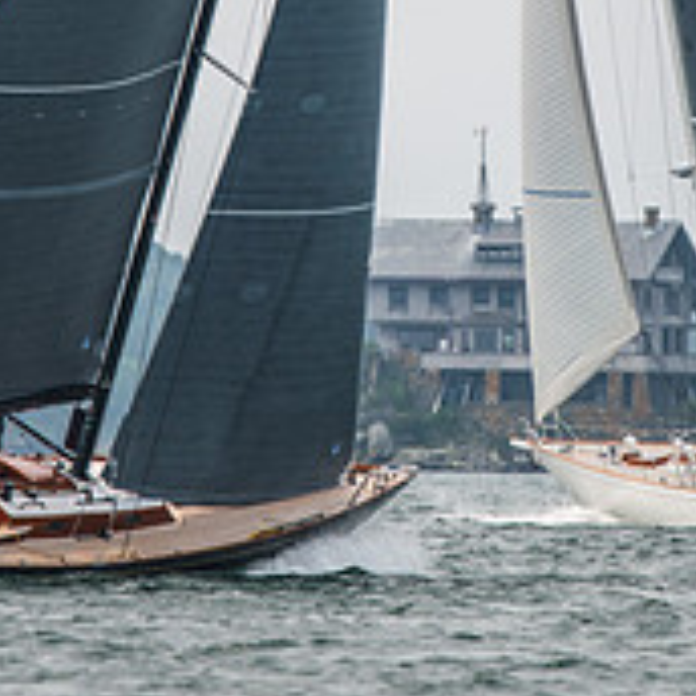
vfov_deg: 1.8
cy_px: 61
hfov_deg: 1.8
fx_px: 22748
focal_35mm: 1000
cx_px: 401
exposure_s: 1/4000
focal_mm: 300
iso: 200
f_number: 4
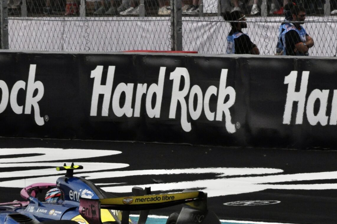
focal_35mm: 638
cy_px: 221
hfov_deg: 3.2
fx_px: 5963
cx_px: 80
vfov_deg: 2.1
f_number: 10
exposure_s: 1/800
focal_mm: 190
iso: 800
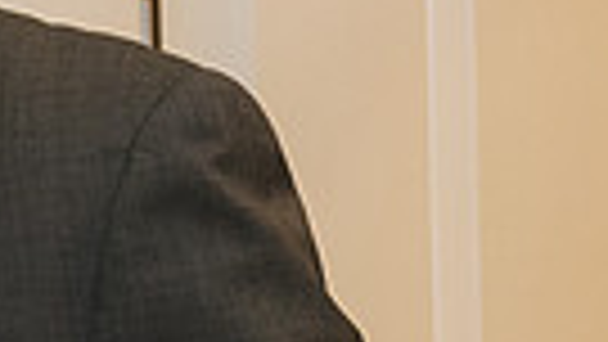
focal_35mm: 235
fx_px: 3789
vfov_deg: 5.2
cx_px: -400
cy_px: 45
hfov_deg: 8.9
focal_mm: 48
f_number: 4
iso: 3200
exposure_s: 1/160
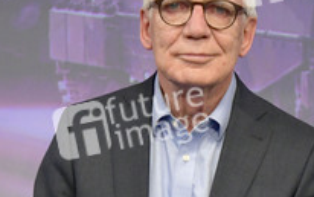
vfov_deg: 14.8
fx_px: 745
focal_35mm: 87
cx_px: 175
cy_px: 200
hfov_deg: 23.8
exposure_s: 1/200
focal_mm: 44
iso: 2500
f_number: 5.6
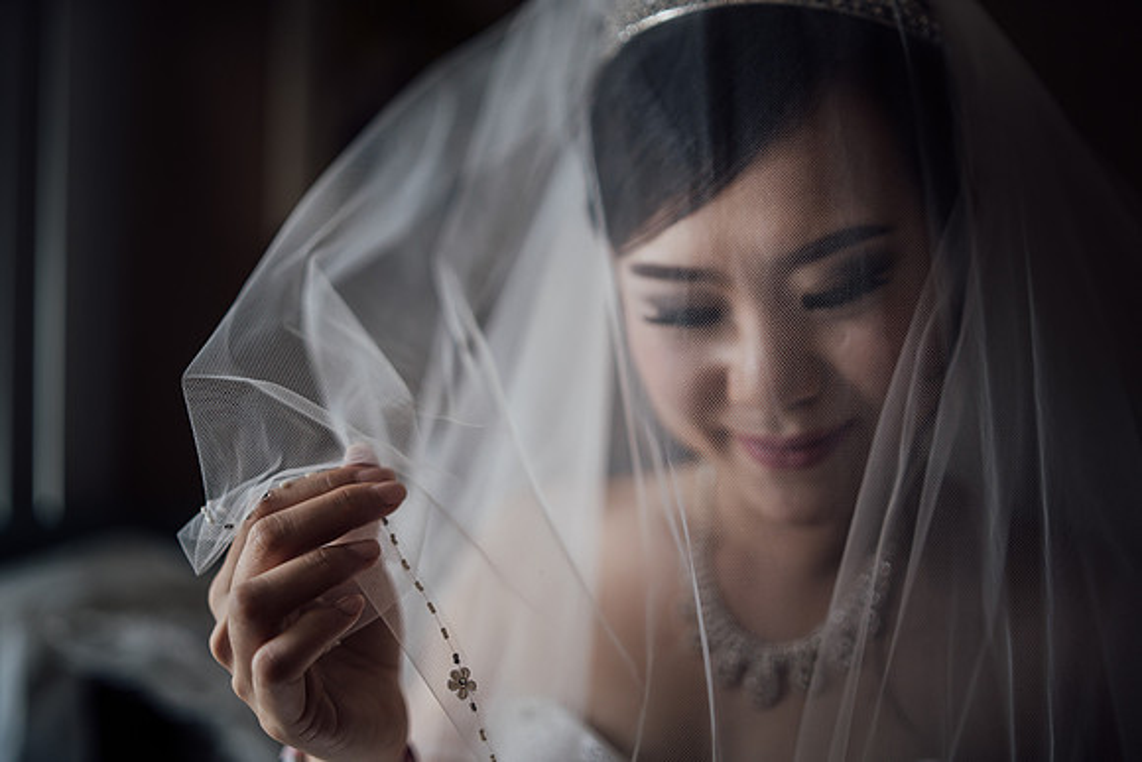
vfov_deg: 37.9
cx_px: 571
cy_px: 381
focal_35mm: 35
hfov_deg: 54.4
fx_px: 1110
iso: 320
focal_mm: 35
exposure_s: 1/800
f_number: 1.4
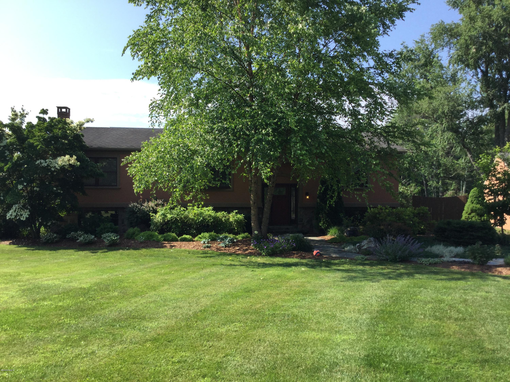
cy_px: 191
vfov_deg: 45.4
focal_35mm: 31
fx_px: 457
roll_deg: -1.2
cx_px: 255
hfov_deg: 58.4
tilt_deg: +1.0
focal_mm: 3.3
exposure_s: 1/734
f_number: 2.4
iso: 25
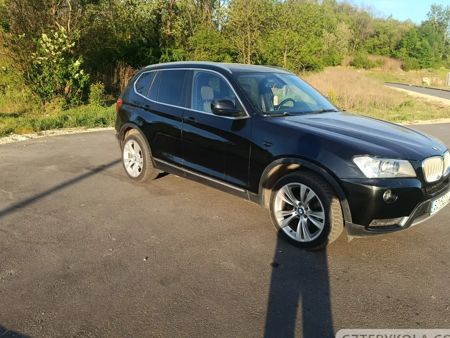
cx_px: 234
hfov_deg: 63.4
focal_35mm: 28
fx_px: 364
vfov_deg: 49.7
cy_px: 161
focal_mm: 5.24
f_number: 1.7
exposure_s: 1/169
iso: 50
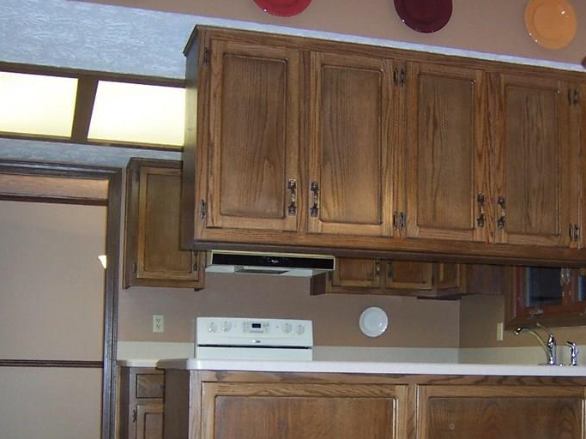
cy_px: 319
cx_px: 345
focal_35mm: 54
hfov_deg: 35.5
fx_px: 914
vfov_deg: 26.7
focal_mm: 5.6
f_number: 2.8
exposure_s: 1/60
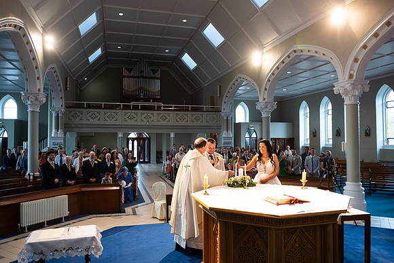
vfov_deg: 46.6
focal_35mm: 28
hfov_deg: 65.7
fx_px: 305
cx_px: 197
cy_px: 132
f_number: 3.5
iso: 800
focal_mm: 27
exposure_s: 1/160
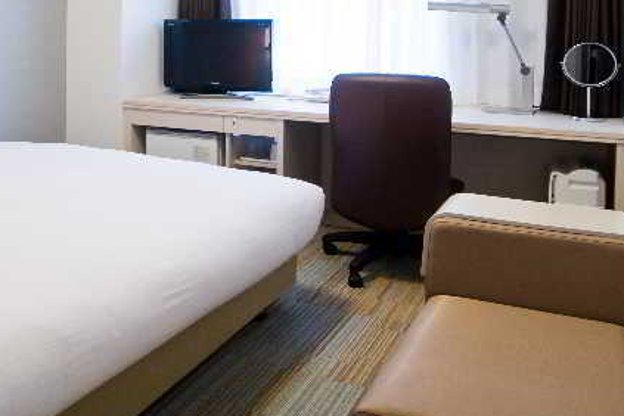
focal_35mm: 34
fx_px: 589
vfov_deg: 36.4
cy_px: 38
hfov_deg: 53.8
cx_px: 174
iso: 400
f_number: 7.1
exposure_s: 1/20
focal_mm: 12
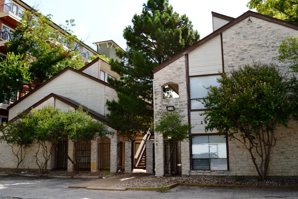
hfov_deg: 57.2
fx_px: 273
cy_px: 100
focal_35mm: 33
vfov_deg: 40.0
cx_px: 149
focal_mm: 22
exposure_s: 1/200
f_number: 7.1
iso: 100
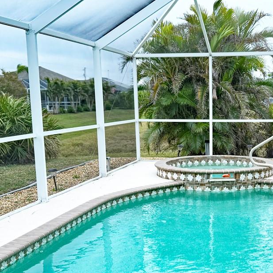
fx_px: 491
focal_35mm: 55
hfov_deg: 30.4
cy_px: 196
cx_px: 212
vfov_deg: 30.7
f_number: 1.78
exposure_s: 1/124
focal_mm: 6.76
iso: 80
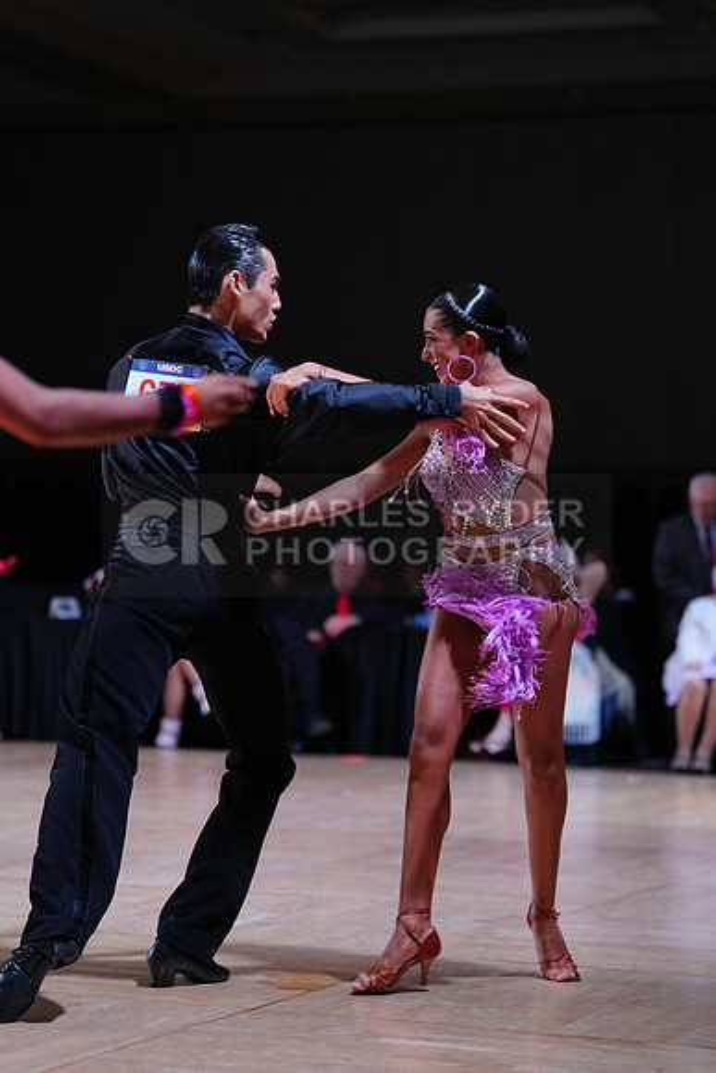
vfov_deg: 20.0
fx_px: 3041
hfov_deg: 13.4
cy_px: 536
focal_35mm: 102
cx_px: 358
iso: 800
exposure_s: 1/500
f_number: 2.8
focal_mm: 102
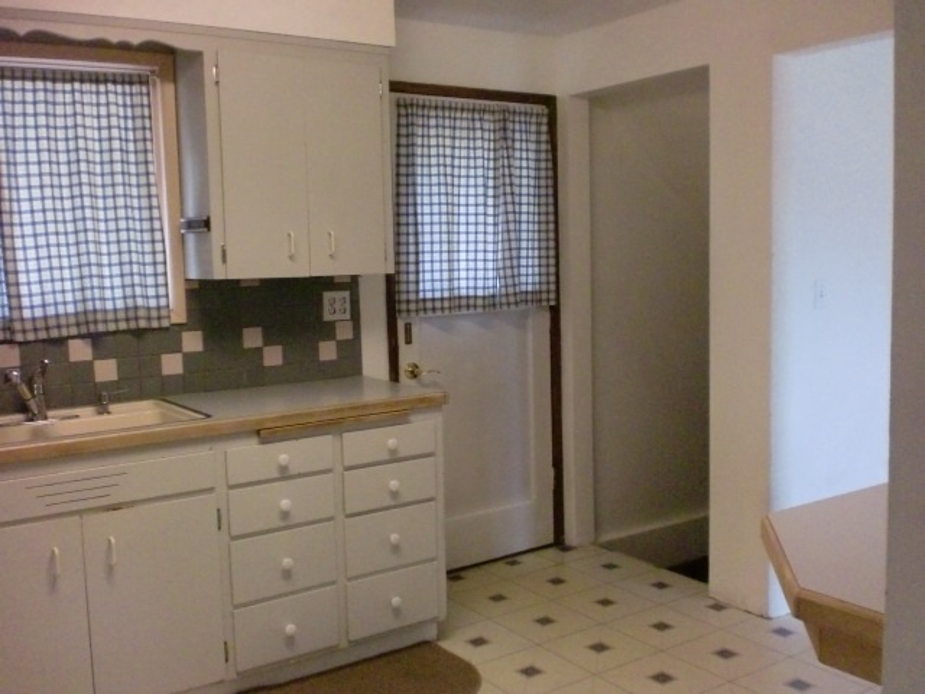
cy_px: 347
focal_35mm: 35
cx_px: 462
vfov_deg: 40.7
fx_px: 935
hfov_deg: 52.6
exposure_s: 1/60
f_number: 3.1
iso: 640
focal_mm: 6.3
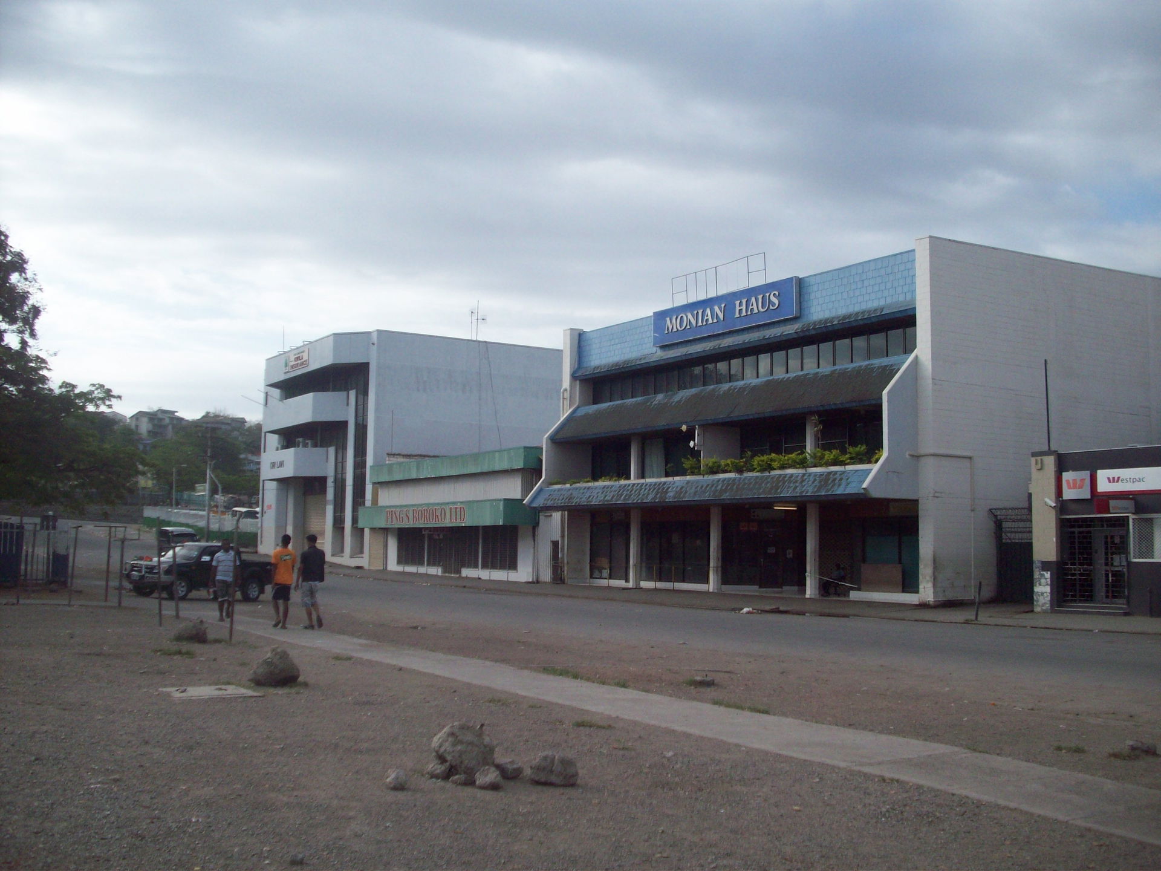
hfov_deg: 50.1
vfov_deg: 38.7
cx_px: 580
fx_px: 1241
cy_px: 436
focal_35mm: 37
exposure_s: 1/377
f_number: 5.6
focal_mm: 6.2
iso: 80
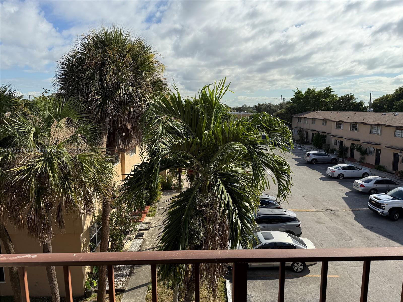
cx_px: 202
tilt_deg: -8.9
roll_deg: -0.1
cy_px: 151
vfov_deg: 56.8
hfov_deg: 71.6
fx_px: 279
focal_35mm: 24
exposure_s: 1/6711
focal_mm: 6.76
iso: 100
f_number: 1.78
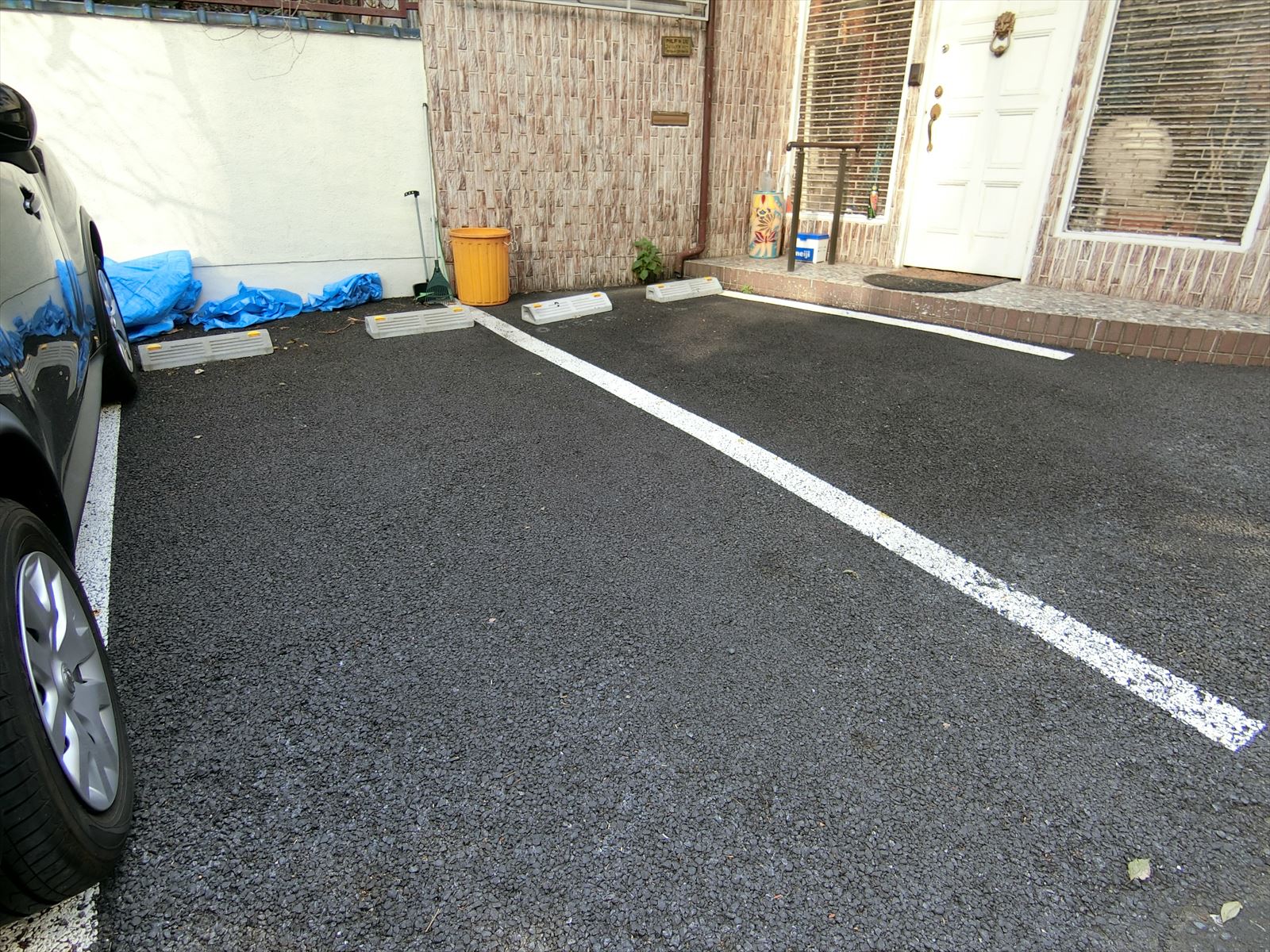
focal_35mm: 19
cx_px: 635
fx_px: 697
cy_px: 476
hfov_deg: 84.7
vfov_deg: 68.7
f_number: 2.7
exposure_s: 1/125
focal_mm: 4.06
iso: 80
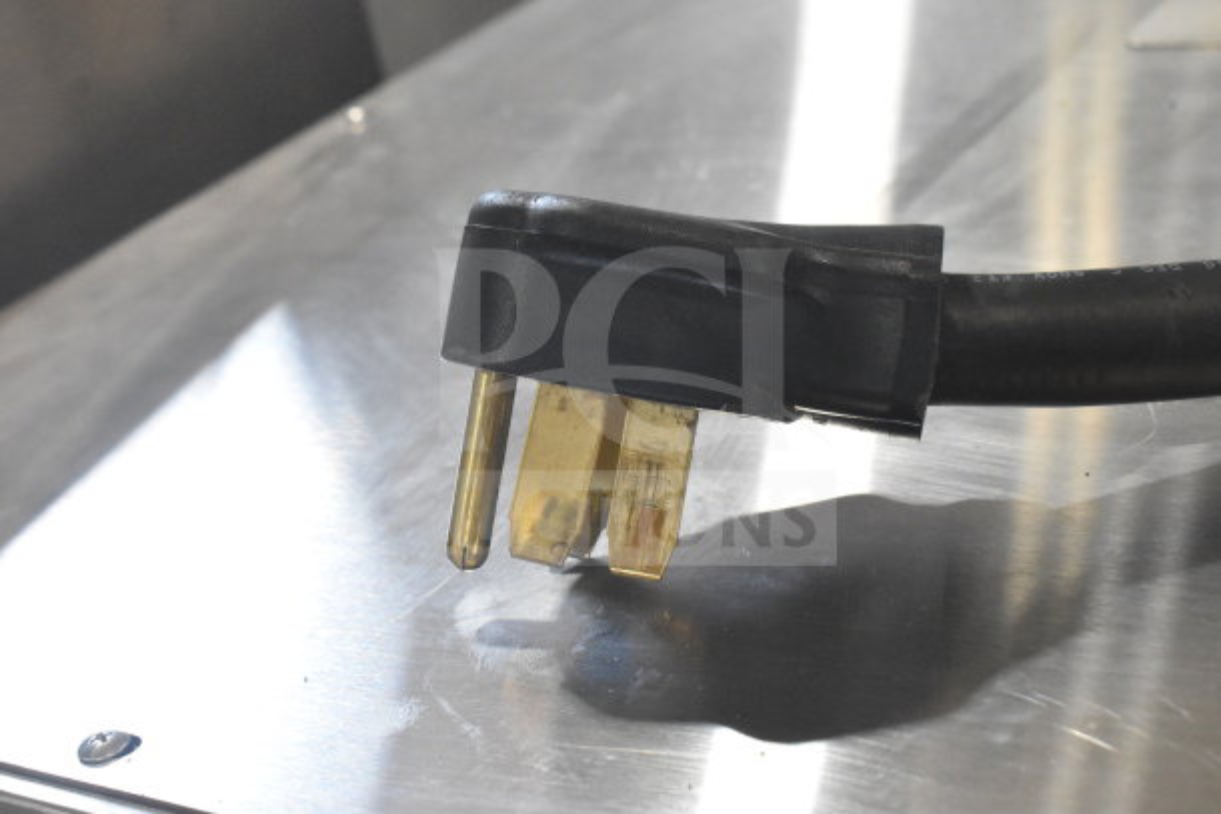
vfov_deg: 21.6
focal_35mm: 63
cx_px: 610
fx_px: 2137
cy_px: 407
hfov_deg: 31.9
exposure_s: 1/400
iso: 6400
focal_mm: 42
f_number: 10
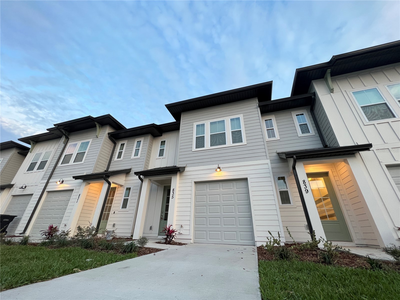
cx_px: 200
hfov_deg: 106.2
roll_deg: -1.5
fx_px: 150
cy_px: 150
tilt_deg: +26.2
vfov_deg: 89.9
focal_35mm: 13
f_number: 1.8
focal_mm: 1.57
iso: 100
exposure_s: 1/120
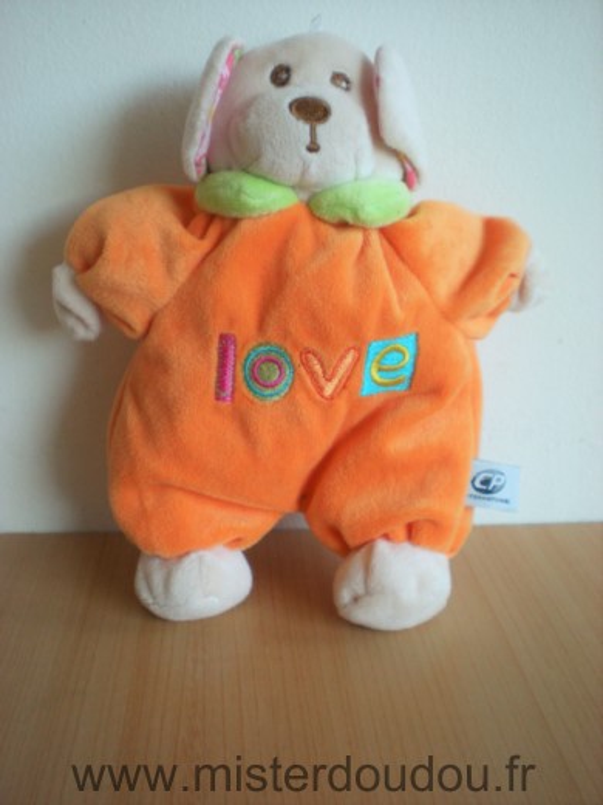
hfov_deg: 37.7
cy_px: 402
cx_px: 302
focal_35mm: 38
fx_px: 883
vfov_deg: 49.0
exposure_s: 1/41.2
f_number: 3.1
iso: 200
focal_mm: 6.3
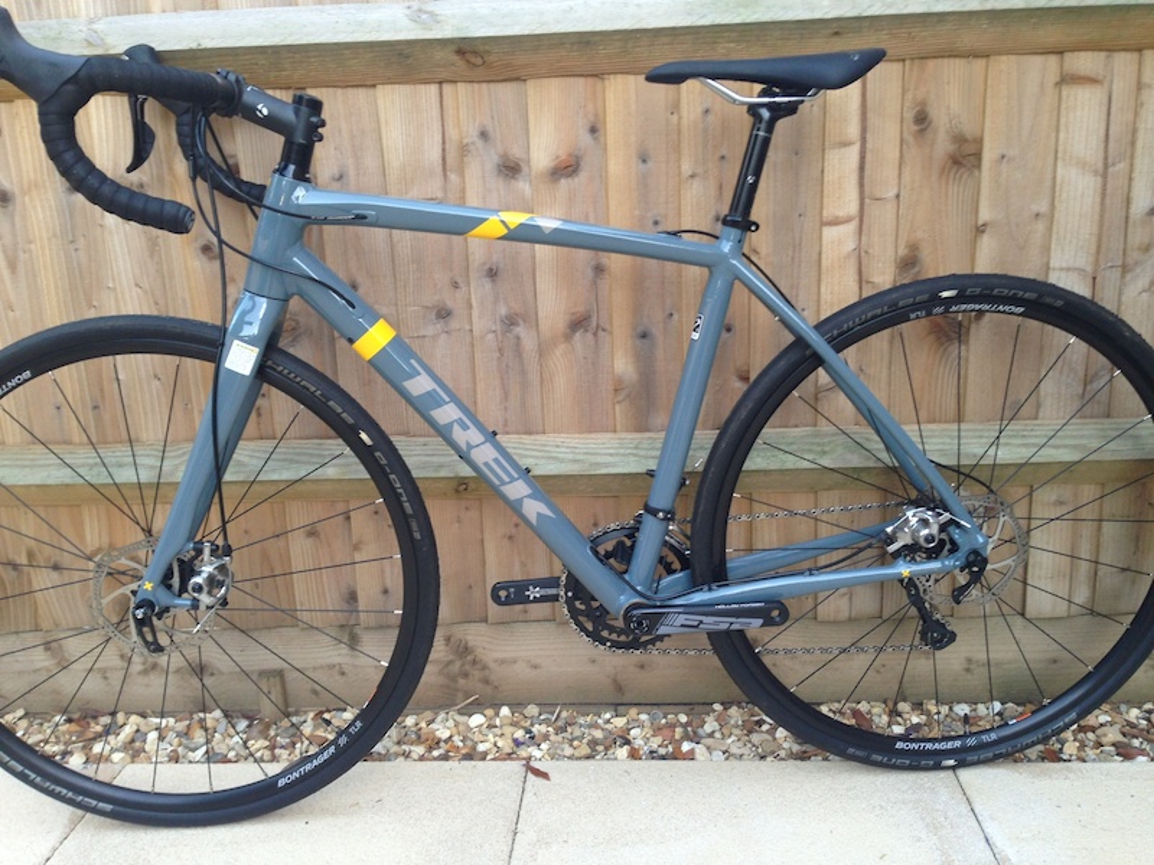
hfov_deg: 55.4
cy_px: 432
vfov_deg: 42.9
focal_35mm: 33
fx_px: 1100
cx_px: 577
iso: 50
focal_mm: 4.12
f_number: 2.4
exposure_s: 1/20
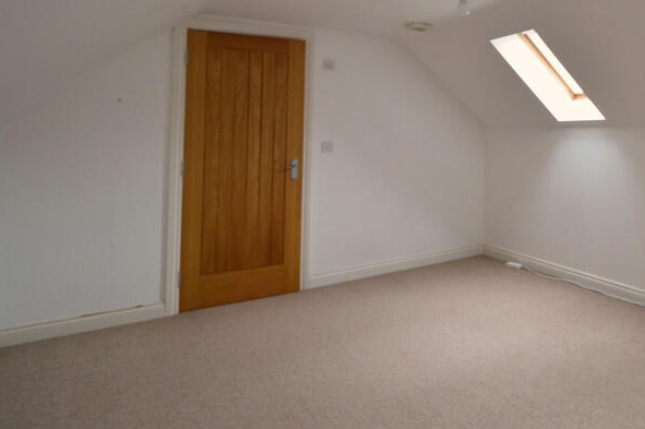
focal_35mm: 26
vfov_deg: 48.3
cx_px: 538
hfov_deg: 62.1
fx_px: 465
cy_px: 129
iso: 400
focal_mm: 10
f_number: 4
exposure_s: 1/80
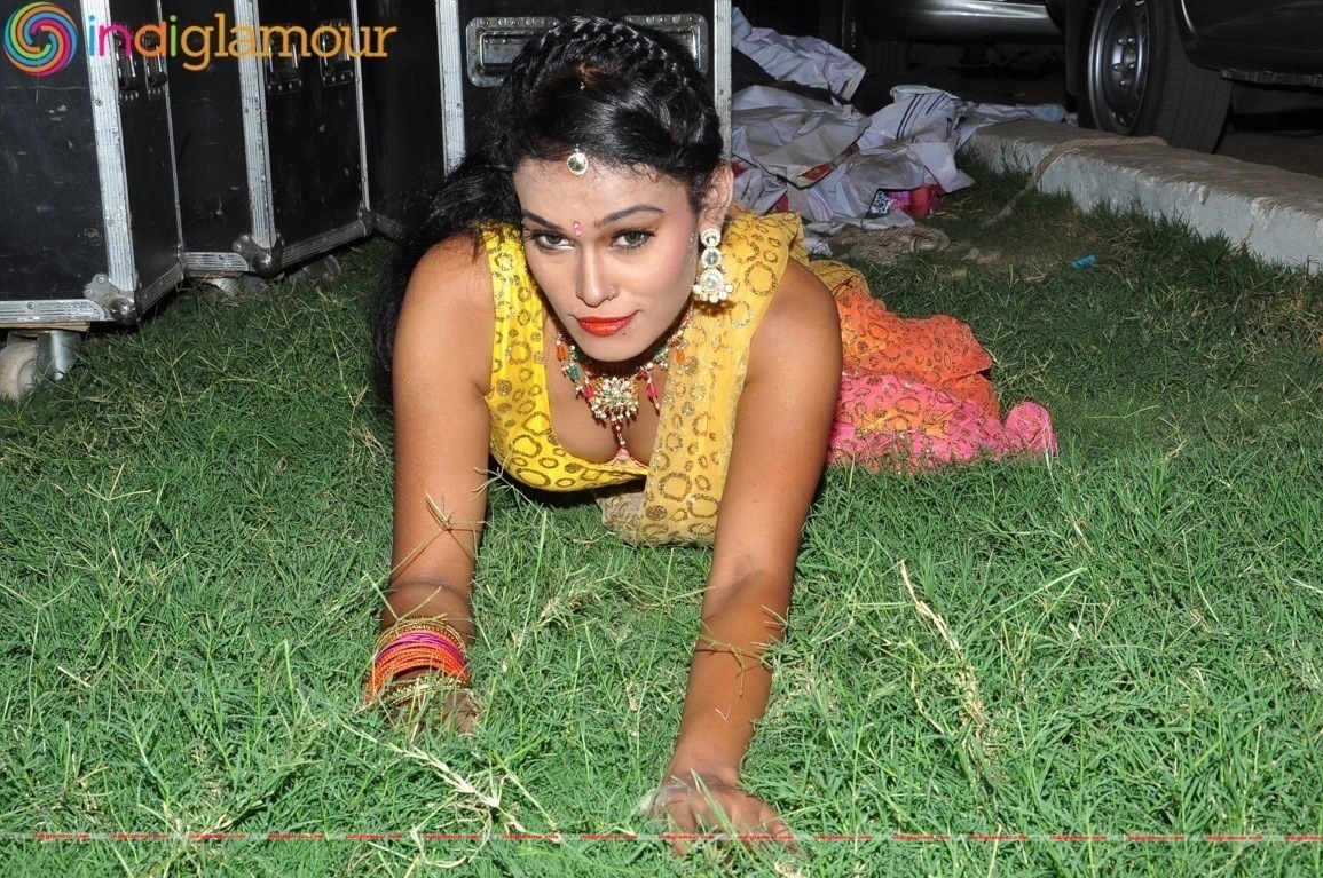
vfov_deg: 25.4
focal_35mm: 53
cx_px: 686
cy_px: 455
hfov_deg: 37.6
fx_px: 1945
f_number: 13
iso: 400
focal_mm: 34
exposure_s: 1/125
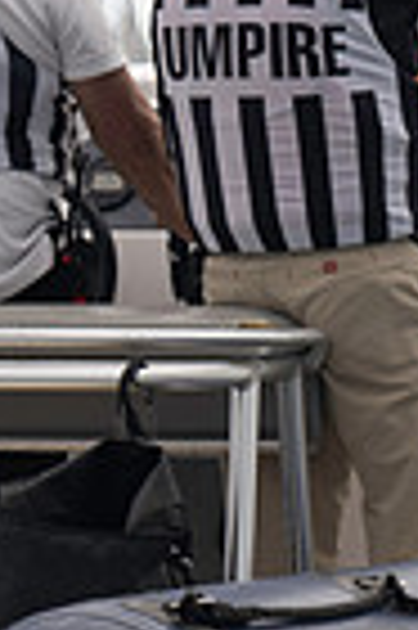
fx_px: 25263
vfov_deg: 1.4
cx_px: 148
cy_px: -171
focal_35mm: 1447
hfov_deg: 0.9
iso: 50
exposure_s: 1/1000
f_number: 4
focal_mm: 300
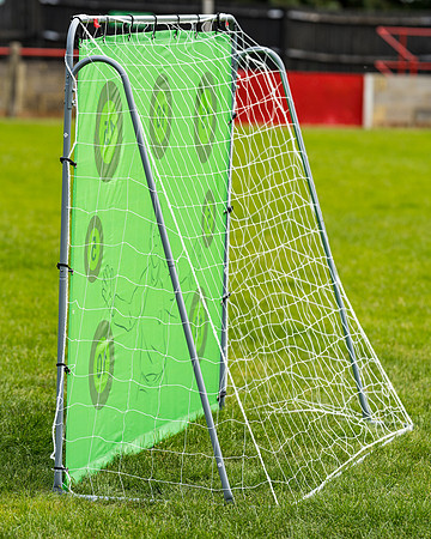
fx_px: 3232
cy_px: 281
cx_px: 198
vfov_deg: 9.5
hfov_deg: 7.6
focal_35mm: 203
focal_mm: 135
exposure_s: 1/640
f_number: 4
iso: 100
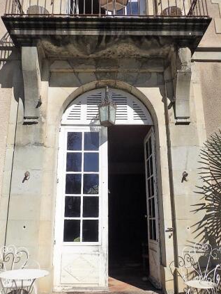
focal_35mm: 31
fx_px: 264
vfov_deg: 58.4
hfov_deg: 45.4
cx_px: 109
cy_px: 150
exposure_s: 1/250
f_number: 9
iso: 100
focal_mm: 5.5
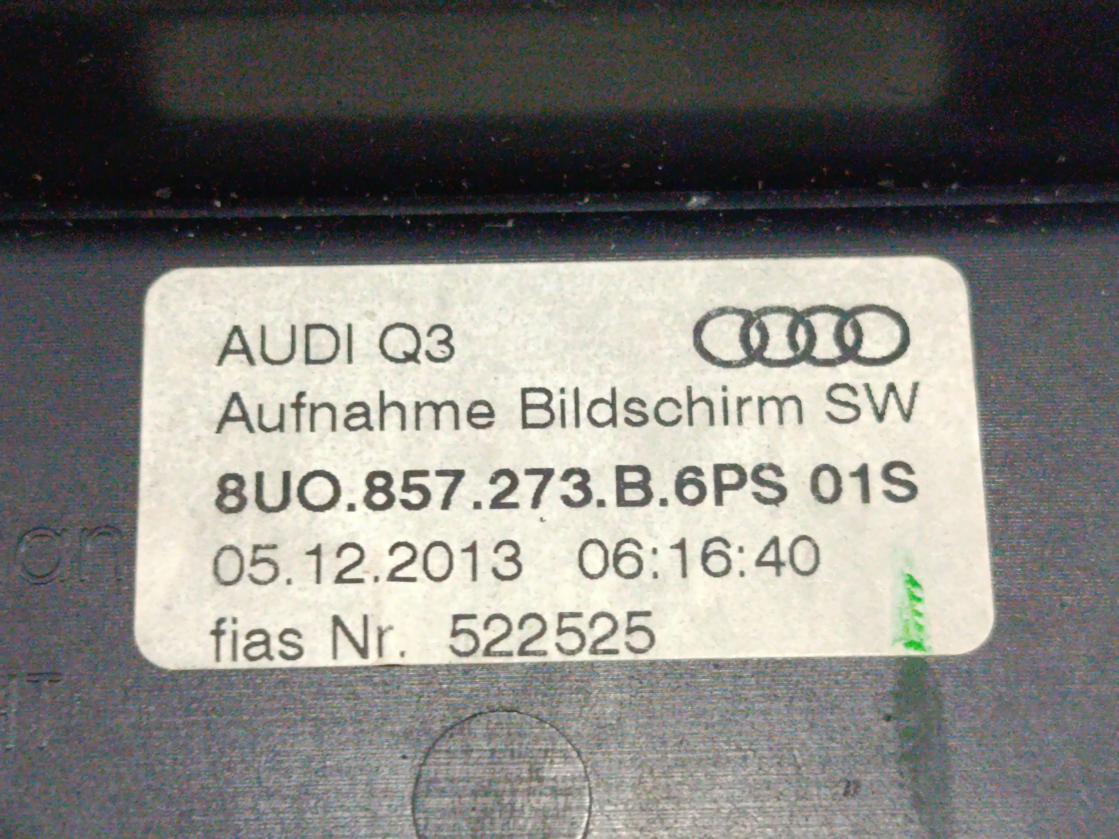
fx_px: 2489
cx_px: 560
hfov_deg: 25.3
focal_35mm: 77
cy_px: 420
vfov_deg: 19.1
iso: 1109
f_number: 1.7
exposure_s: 1/50
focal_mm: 5.24
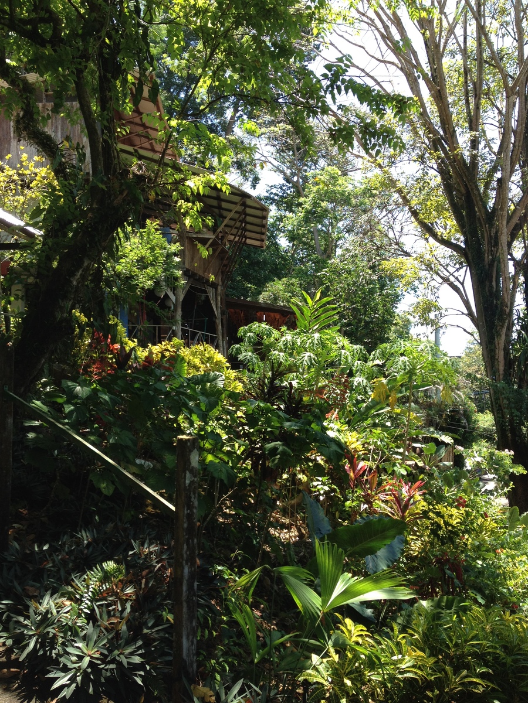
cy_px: 352
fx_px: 712
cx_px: 264
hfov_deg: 40.7
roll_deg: +3.7
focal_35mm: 35
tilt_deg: +2.2
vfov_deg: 52.6
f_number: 2.4
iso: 50
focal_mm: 4.28
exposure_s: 1/300
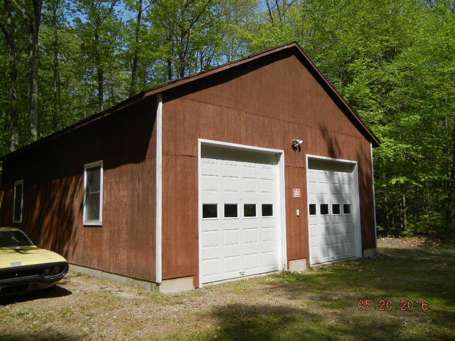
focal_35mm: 30
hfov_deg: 60.0
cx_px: 228
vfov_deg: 46.8
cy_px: 170
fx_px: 394
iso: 160
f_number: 7
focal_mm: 5.4
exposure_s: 1/443
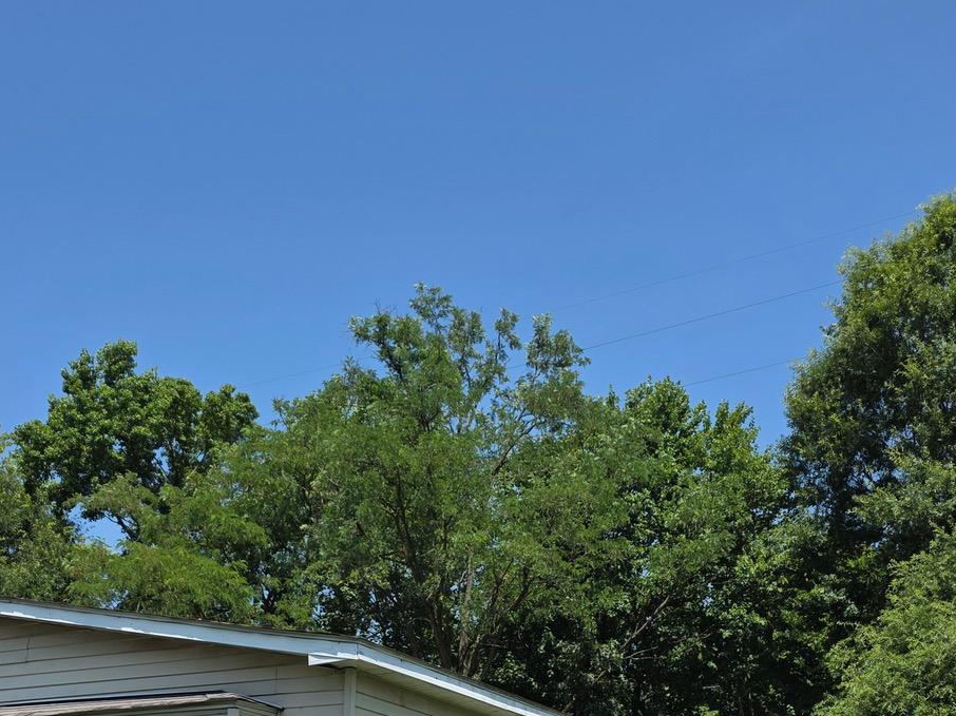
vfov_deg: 26.8
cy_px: 684
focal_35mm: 52
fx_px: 1436
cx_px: 423
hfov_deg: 36.8
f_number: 1.7
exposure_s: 1/5958
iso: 80
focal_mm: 6.3
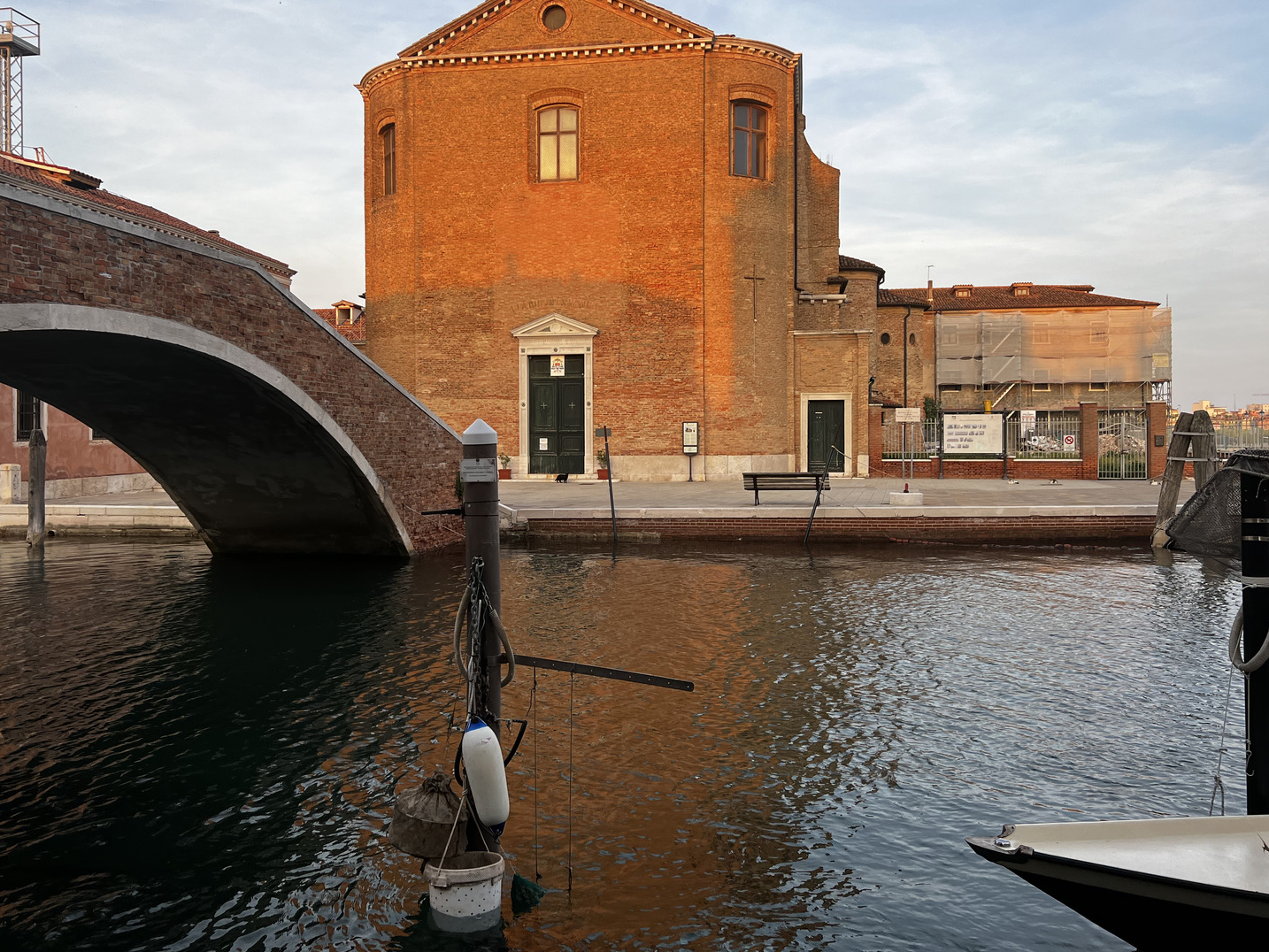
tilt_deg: +0.1
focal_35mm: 29
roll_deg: +0.6
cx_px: 598
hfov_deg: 61.6
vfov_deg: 48.2
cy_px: 440
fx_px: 1063
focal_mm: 5.7
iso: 50
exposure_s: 1/499
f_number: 1.5
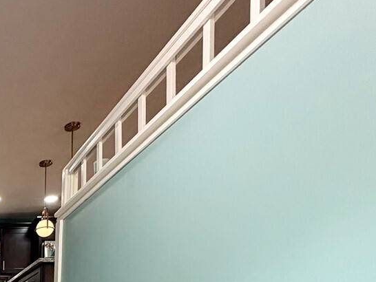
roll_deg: +0.0
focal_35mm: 41
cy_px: 367
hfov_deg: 33.3
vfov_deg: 28.7
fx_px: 446
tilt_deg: +0.2
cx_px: -115
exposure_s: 1/60
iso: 250
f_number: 2.2
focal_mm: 2.22
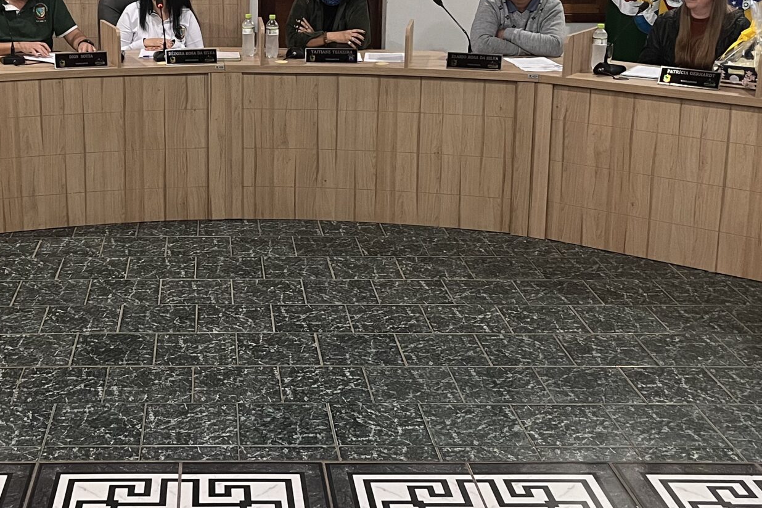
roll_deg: +0.1
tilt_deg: -11.7
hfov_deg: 35.0
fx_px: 1185
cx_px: 212
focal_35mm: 56
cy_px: 123
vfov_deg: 23.9
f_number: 1.6
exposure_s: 1/60
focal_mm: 5.1
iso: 200
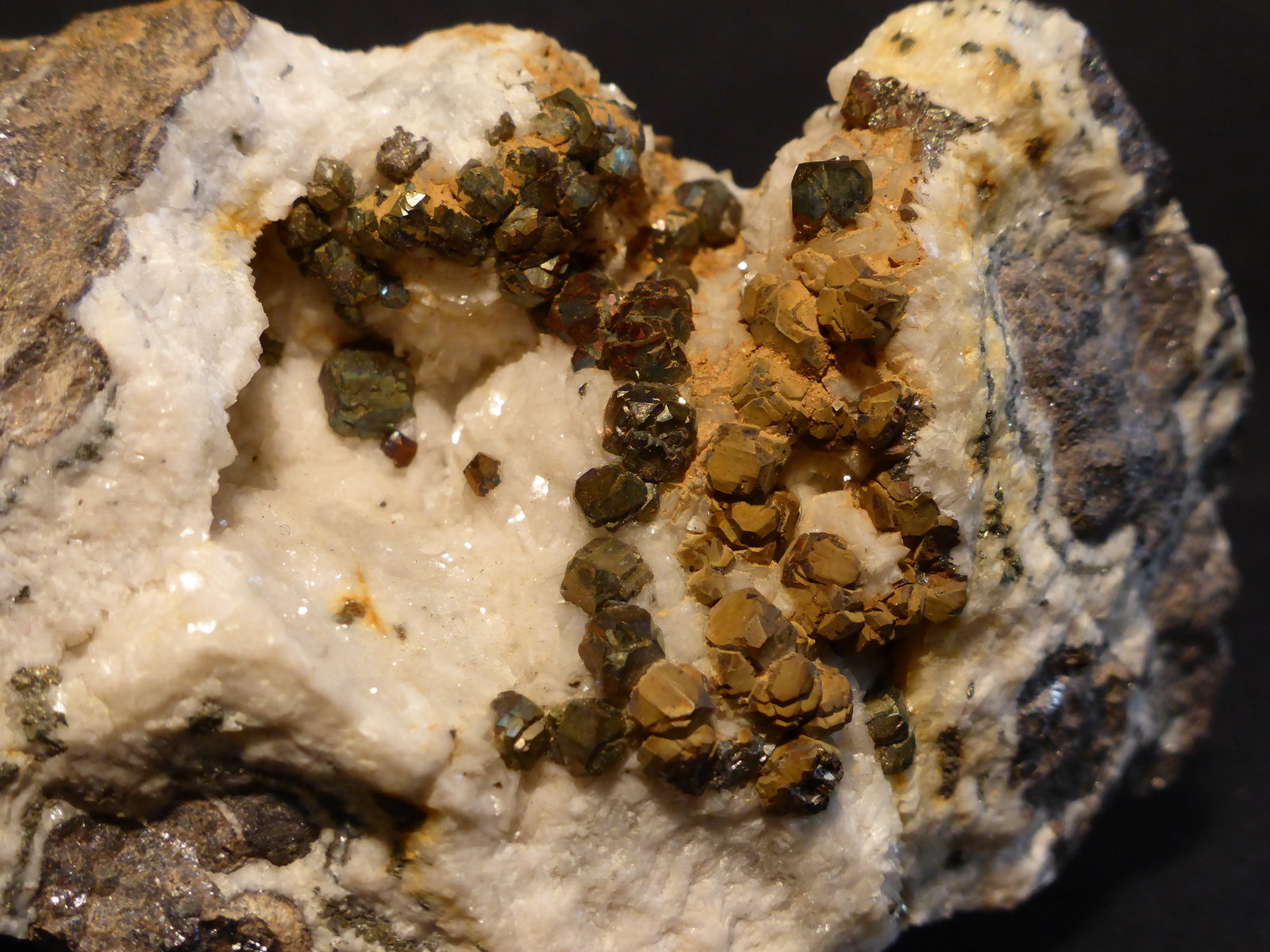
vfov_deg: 21.3
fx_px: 2531
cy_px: 476
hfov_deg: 28.2
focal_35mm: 69
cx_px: 635
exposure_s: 1/60
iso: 320
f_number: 4.9
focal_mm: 11.7
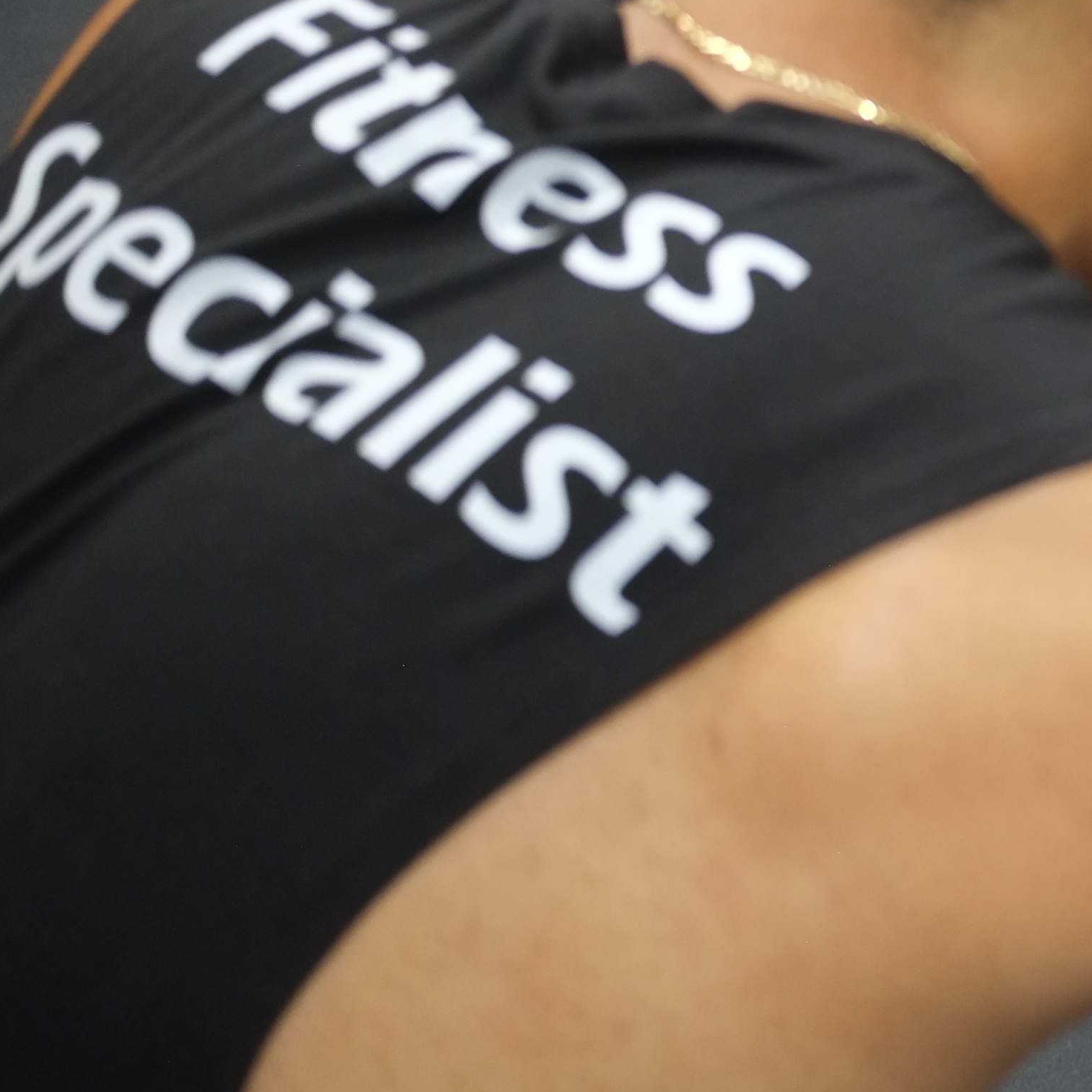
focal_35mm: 112
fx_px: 3997
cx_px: 1643
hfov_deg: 14.5
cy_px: 348
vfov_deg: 15.5
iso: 800
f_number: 2.8
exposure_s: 1/40
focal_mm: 27
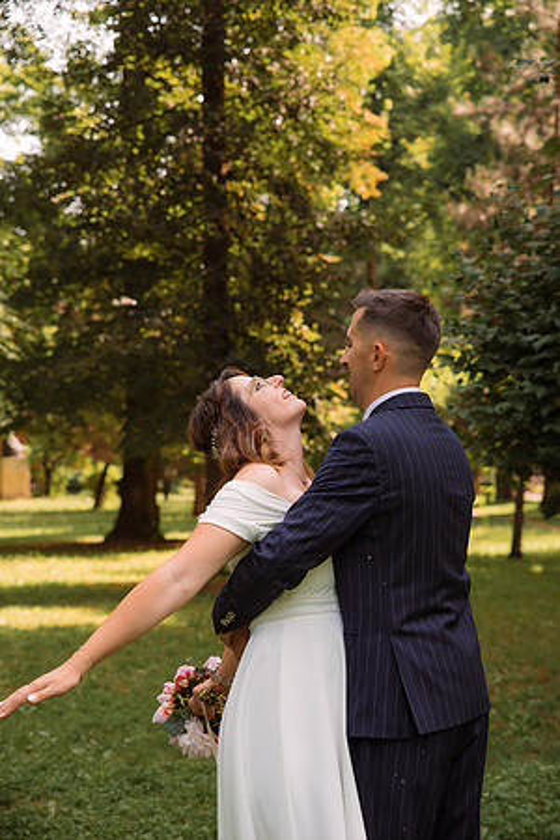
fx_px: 1633
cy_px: 420
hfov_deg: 19.5
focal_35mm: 70
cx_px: 280
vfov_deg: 28.8
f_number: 4
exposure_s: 1/400
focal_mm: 70
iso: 500
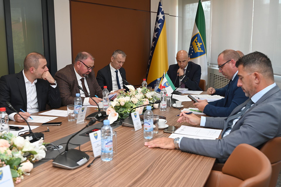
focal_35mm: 37
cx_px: 140
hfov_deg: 51.9
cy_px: 94
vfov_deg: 35.9
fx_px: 289
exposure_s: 1/60
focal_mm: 37
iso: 450
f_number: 4
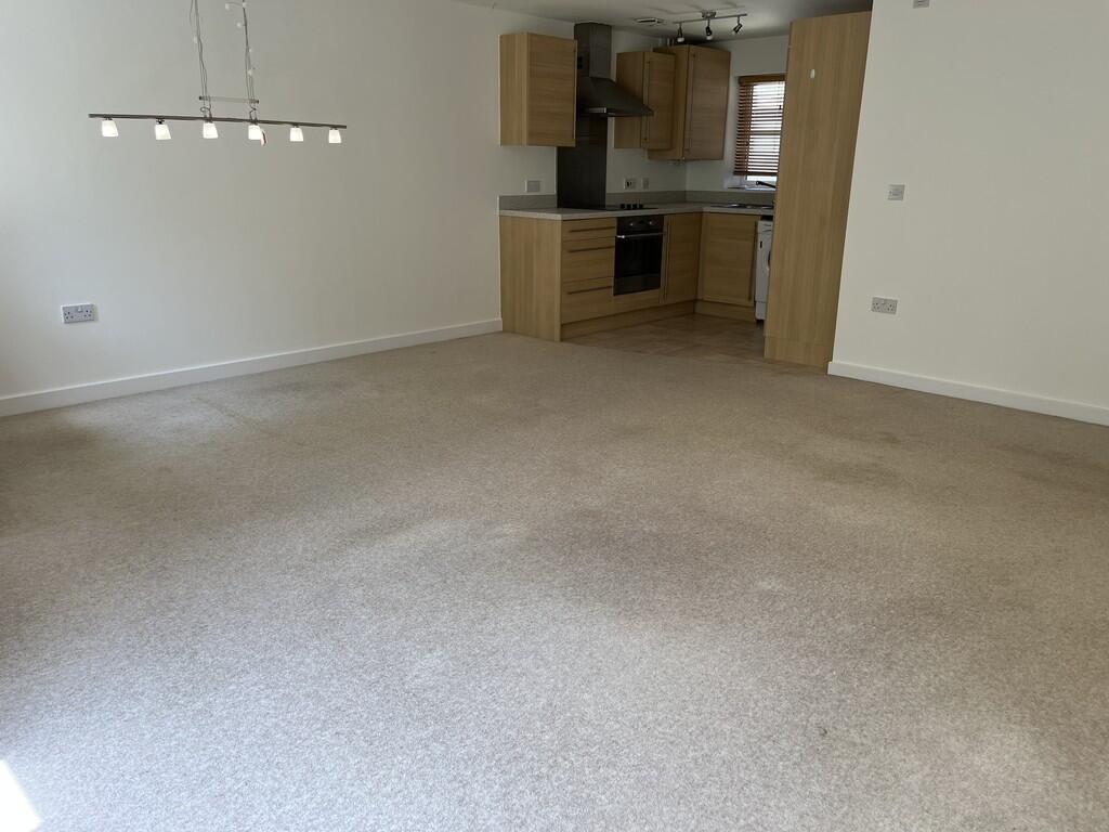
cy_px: 416
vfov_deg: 53.1
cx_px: 554
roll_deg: -0.4
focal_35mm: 26
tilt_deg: -16.9
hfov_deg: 67.3
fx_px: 833
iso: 32
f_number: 1.6
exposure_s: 1/100
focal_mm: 5.1
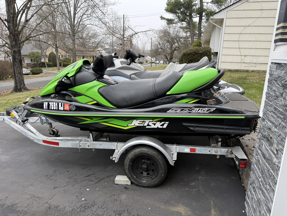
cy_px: 108
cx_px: 144
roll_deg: -1.9
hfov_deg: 71.6
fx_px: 199
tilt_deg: -13.8
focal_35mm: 24
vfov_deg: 56.8
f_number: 1.78
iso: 80
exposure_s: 1/470
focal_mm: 6.76
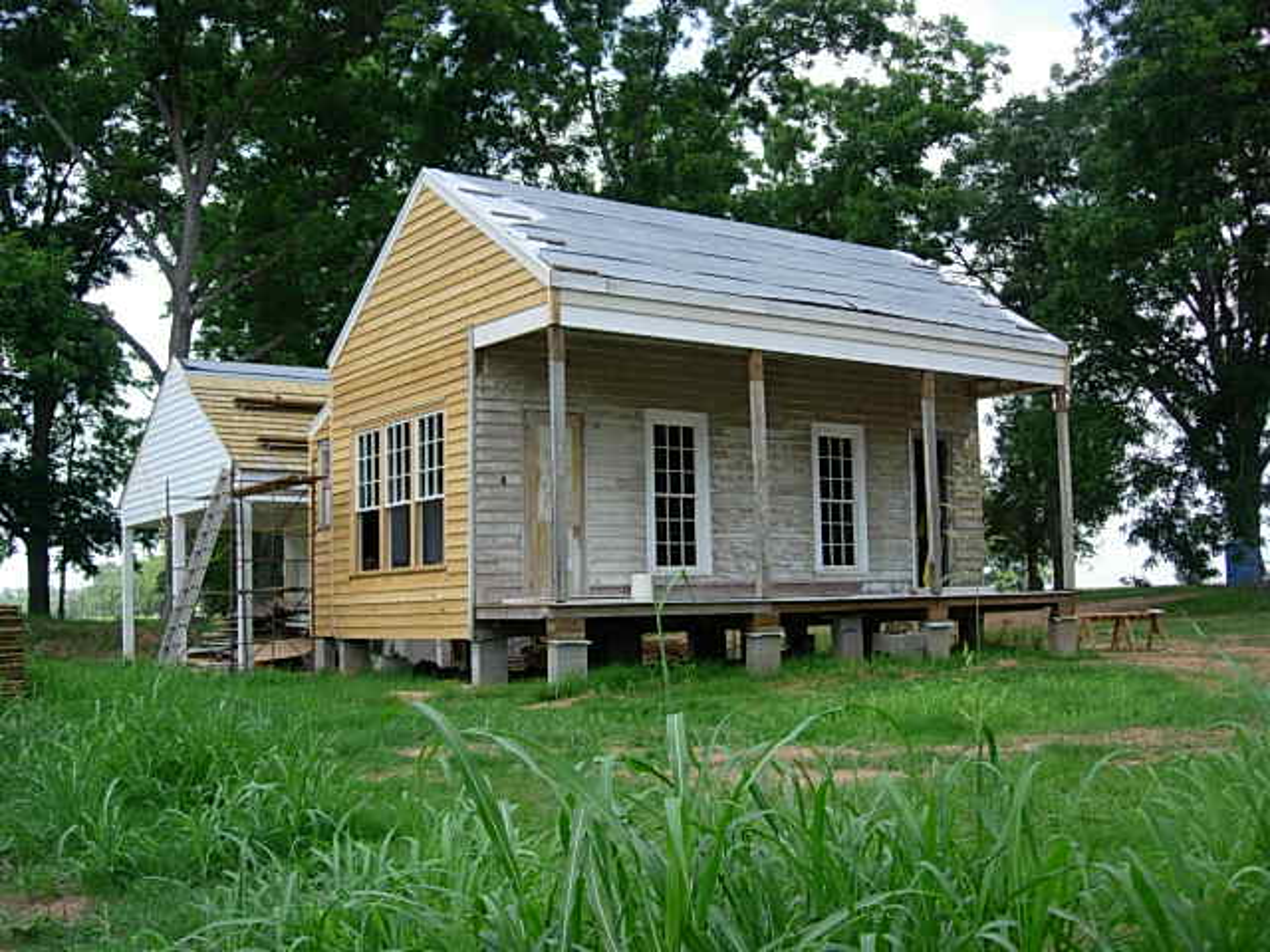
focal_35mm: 38
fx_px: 1394
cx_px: 635
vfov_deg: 37.7
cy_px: 476
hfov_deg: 49.0
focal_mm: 7.8
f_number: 2.8
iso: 64
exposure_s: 1/558
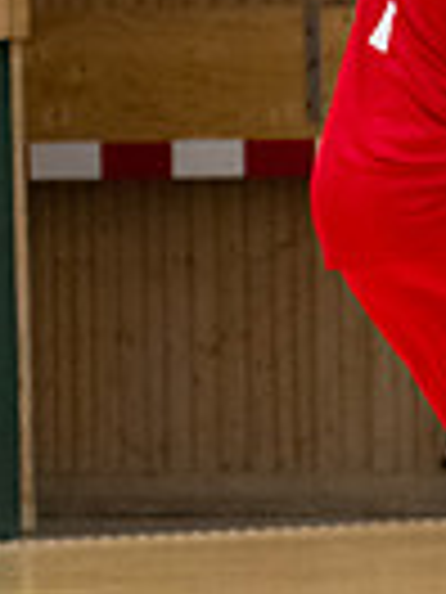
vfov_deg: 1.9
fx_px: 17677
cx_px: 1290
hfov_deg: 1.4
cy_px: 311
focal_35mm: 1029
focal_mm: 145
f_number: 4.8
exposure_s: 1/640
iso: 3200
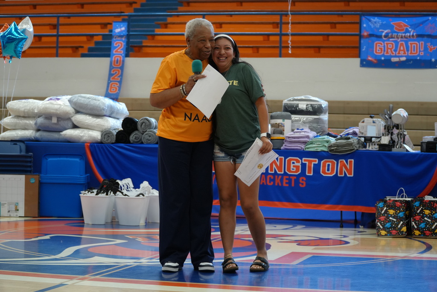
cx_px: 218
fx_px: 1056
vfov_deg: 15.7
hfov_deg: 23.4
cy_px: 146
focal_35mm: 87
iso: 1000
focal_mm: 58
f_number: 4
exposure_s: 1/100
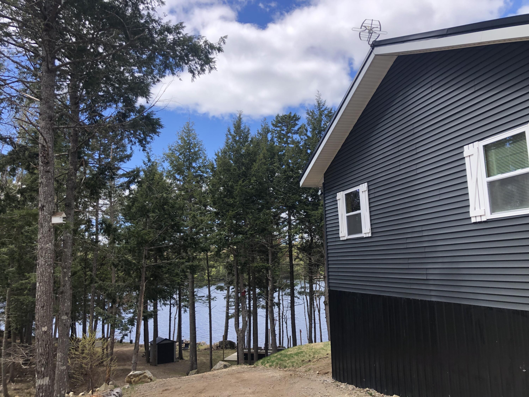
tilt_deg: +8.5
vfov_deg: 49.7
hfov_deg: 63.4
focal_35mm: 28
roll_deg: +1.8
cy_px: 198
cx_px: 264
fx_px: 428
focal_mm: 3.99
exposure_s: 1/960
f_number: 1.8
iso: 20
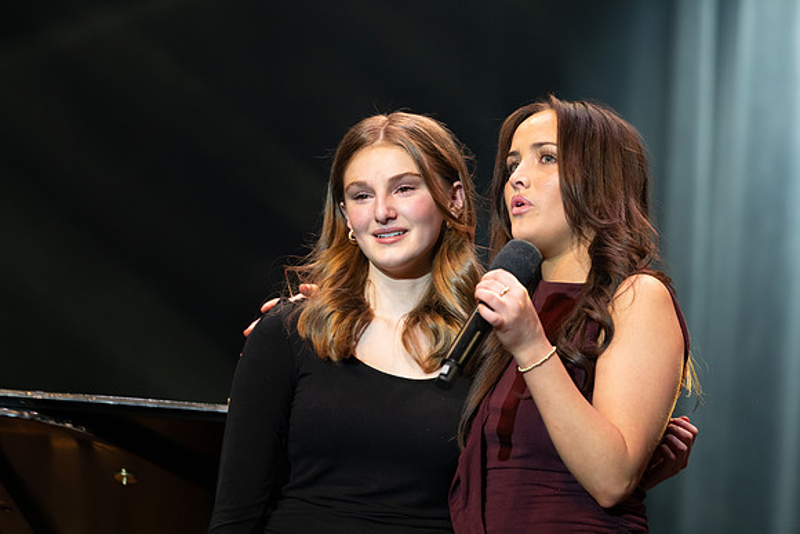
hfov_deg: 9.9
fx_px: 4609
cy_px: 226
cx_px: 420
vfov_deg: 6.6
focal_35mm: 207
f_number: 2.8
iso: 1250
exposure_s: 1/200
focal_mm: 180
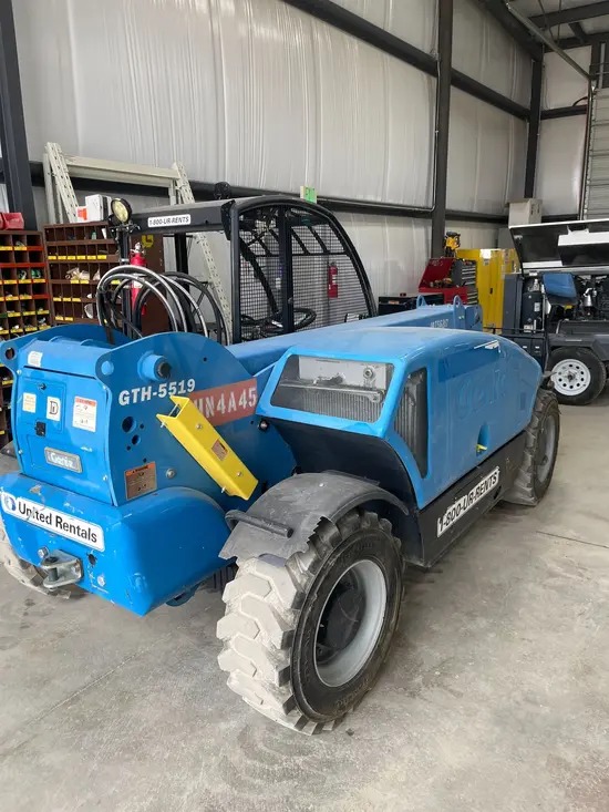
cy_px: 406
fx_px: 610
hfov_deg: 53.1
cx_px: 304
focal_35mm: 26
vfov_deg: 67.3
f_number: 1.6
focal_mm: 5.1
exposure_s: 1/120
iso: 50
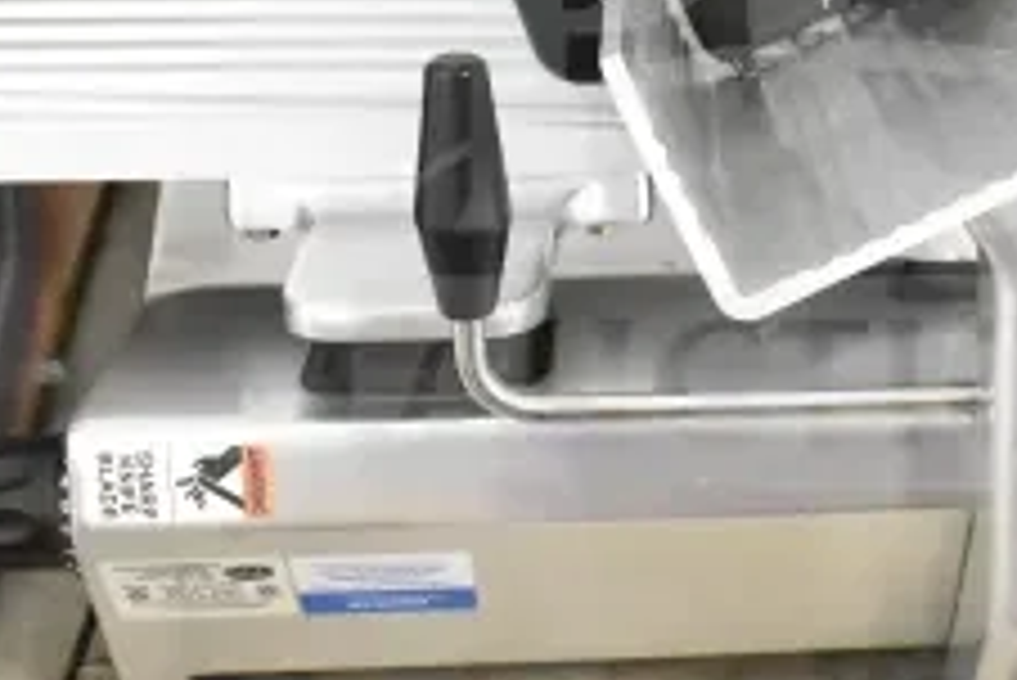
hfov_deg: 24.5
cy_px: 133
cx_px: 855
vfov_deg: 16.7
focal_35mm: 81
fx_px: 2290
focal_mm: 20
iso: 4000
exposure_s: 1/30
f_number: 3.8
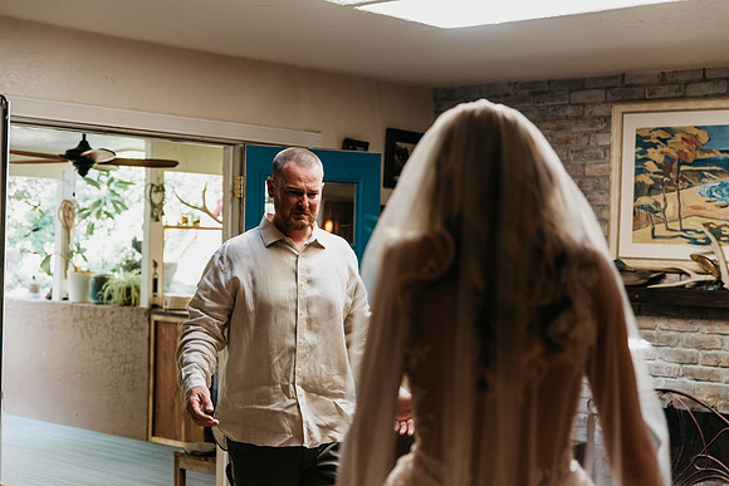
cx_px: 364
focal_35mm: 62
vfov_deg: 21.9
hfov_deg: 32.4
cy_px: 243
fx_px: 1256
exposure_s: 1/400
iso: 1000
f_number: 2.8
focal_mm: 62
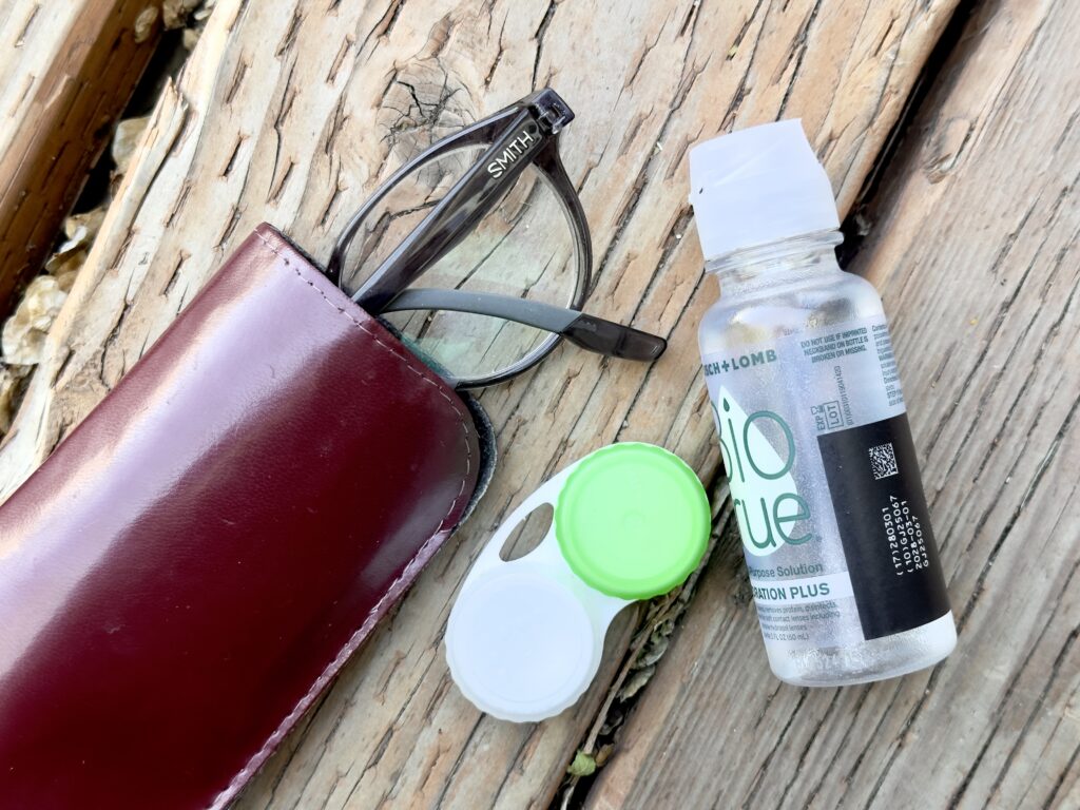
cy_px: 405
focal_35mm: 48
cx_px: 540
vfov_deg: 30.3
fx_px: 1498
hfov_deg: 39.7
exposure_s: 1/133
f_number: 1.78
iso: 50
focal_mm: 6.86
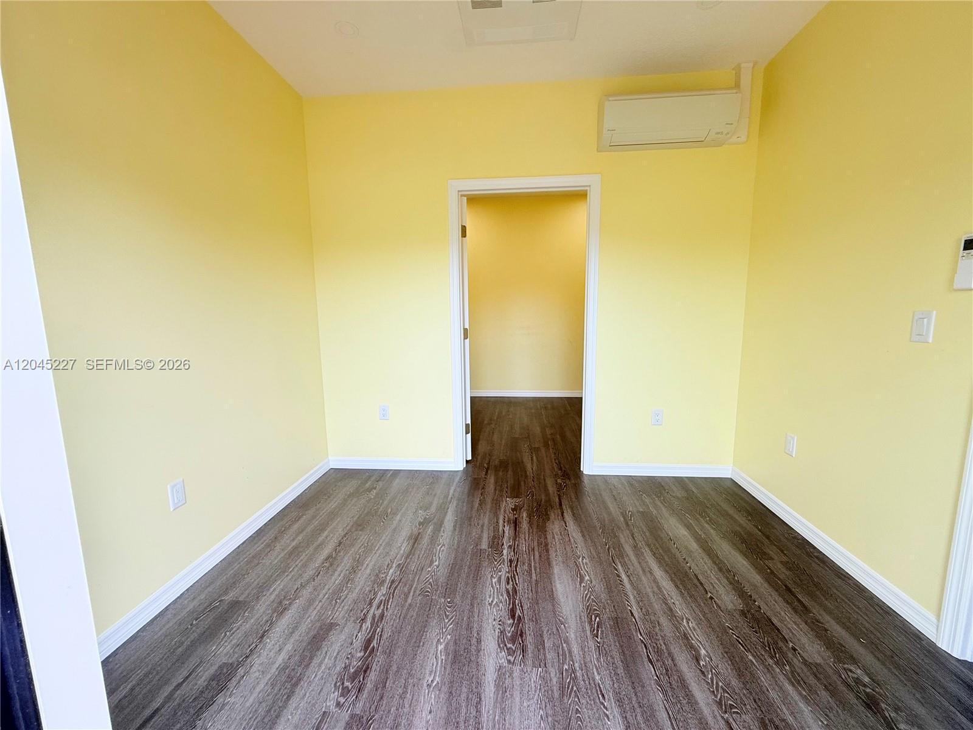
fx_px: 394
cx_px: 486
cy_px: 365
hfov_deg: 102.1
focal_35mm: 14
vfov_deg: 85.7
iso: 50
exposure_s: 1/99
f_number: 2.2
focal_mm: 2.22
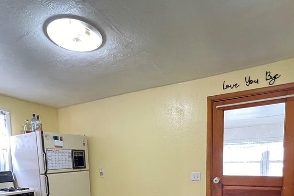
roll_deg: +1.3
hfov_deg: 76.0
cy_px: 181
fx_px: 188
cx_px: 139
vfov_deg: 48.5
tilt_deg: -6.3
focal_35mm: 23
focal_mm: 1.57
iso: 800
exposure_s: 1/60
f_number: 1.8
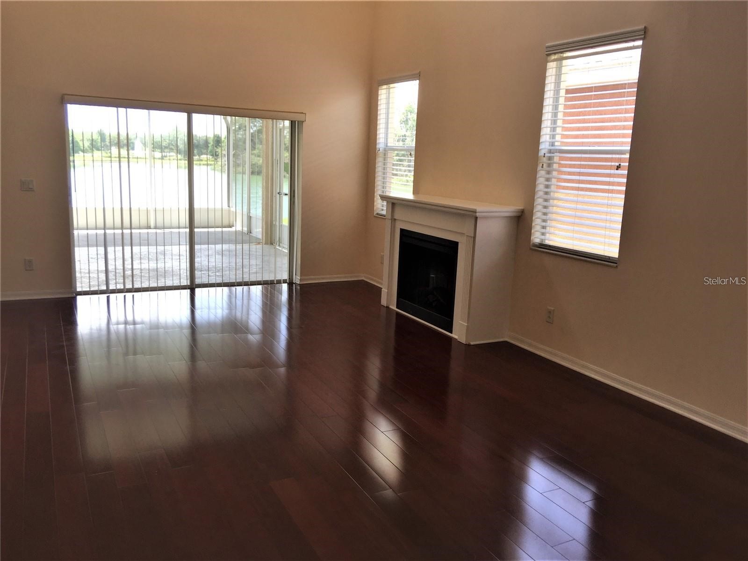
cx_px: 374
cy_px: 280
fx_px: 627
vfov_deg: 48.2
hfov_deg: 61.7
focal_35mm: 29
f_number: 2.2
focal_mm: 4.15
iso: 32
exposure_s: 1/105
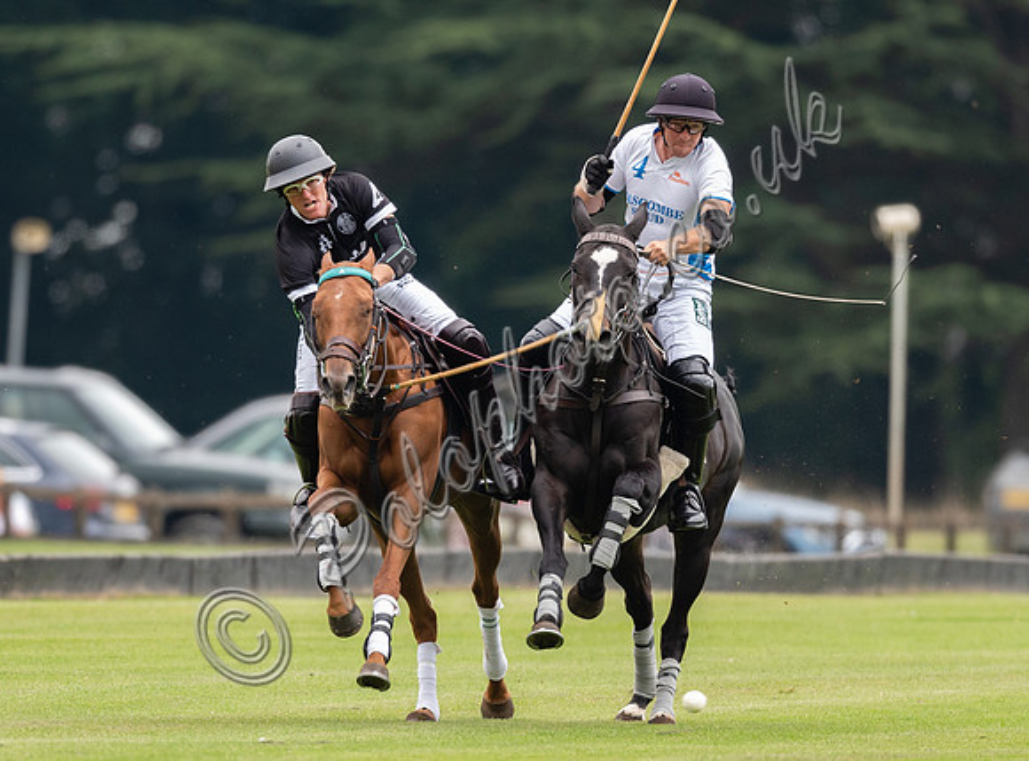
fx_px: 29208
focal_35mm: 987
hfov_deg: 2.0
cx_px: 414
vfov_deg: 1.5
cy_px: 455
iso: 500
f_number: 4
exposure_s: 1/640
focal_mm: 500
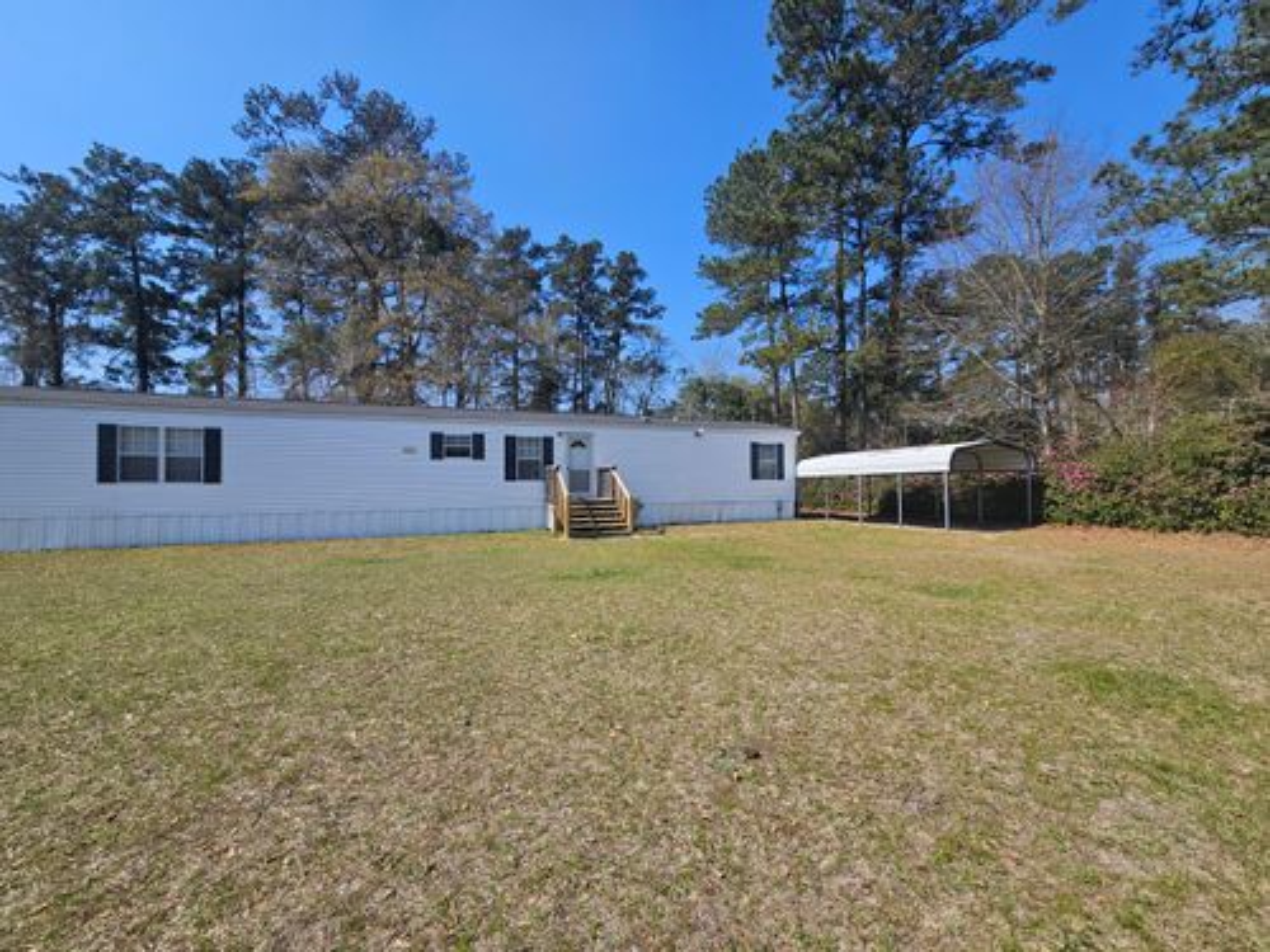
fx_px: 477
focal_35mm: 13
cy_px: 476
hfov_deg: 106.2
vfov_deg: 89.9
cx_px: 635
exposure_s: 1/2180
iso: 50
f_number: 2.2
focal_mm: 2.2
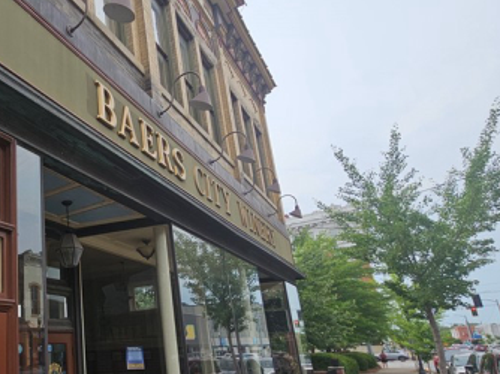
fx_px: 375
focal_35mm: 26
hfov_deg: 57.8
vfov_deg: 52.3
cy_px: 241
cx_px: 50
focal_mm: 2.2
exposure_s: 1/1593
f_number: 2.2
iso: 50
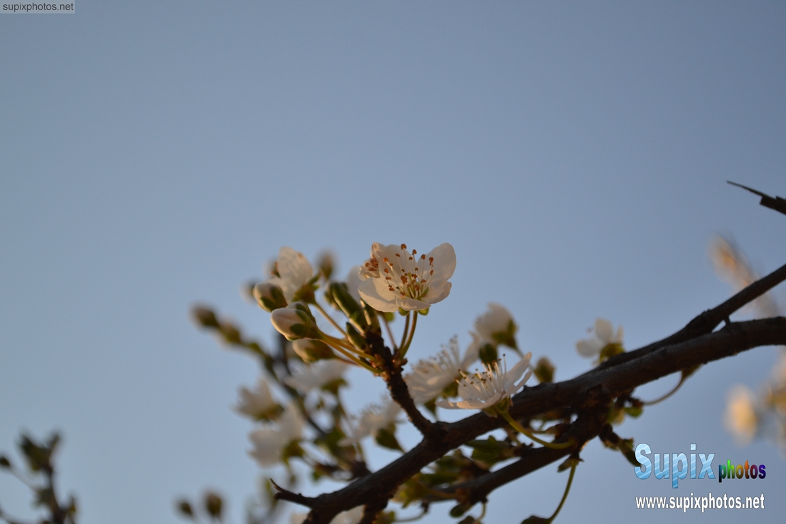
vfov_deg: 16.6
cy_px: 262
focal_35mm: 82
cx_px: 393
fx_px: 1801
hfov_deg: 24.6
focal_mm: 55
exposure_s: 1/800
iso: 400
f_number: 5.6
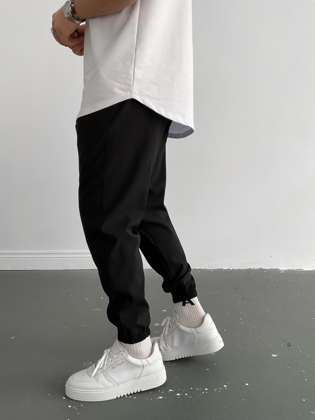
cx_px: 158
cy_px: 210
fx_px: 352
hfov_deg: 48.2
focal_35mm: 29
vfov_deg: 61.7
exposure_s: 1/120
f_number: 1.8
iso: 64
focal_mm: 3
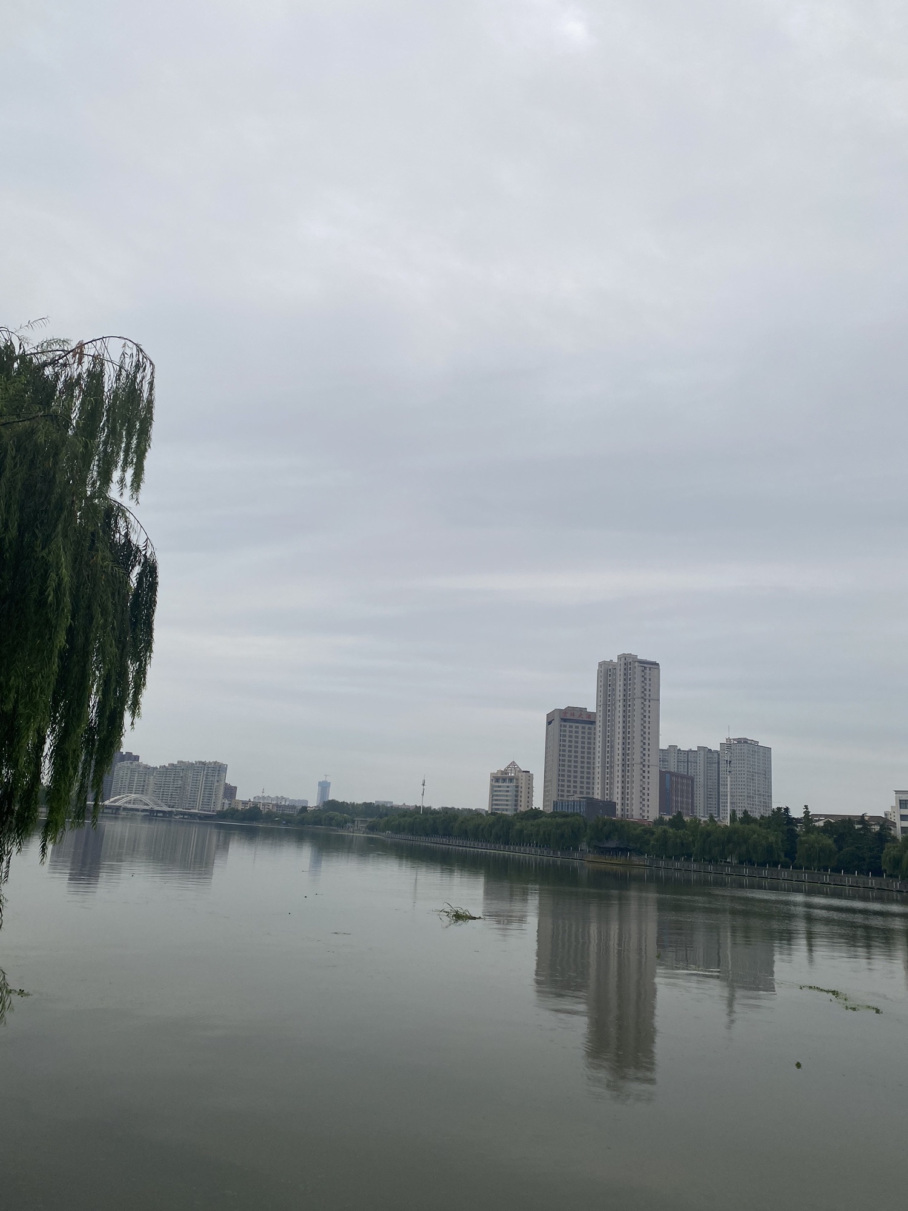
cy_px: 606
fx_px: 909
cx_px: 454
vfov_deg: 67.3
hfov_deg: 53.1
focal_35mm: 26
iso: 32
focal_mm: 4.25
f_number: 1.8
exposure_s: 1/317
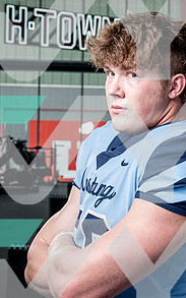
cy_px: 150
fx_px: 1047
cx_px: 199
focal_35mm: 129
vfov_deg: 16.2
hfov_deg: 10.1
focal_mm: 64
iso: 640
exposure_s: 1/250
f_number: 8
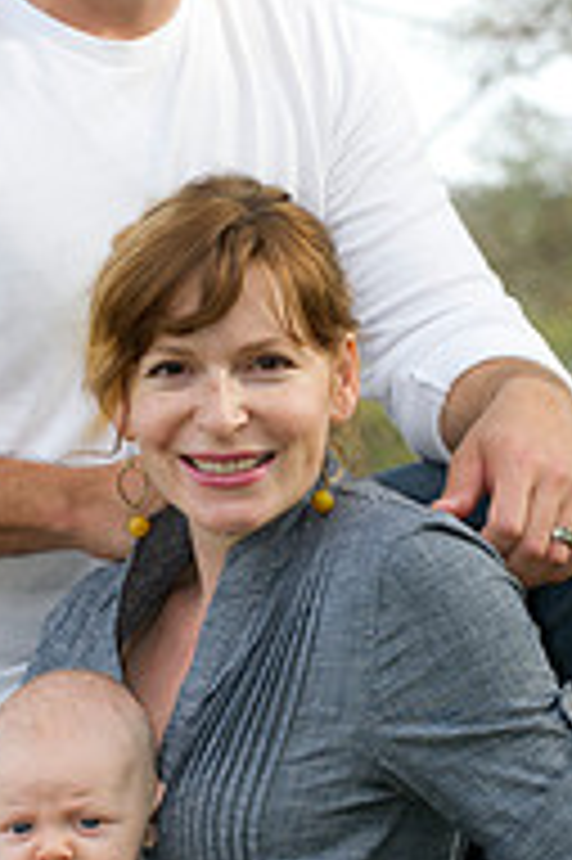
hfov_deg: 4.8
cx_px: 277
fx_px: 6757
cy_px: 527
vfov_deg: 7.3
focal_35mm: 283
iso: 400
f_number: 6.3
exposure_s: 1/250
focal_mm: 120
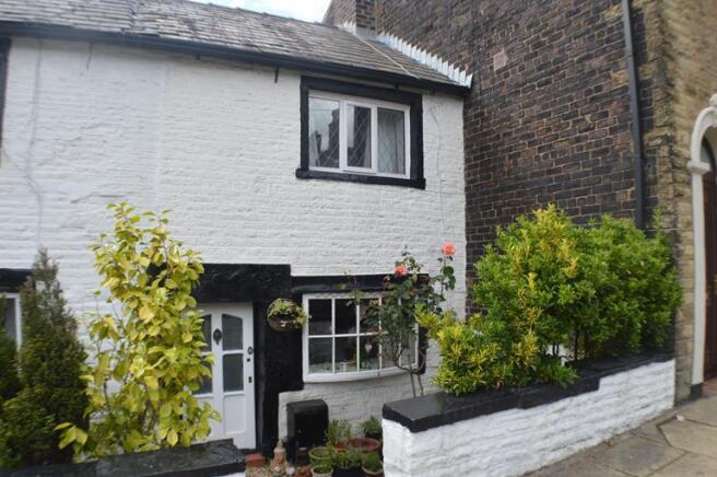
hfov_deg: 57.3
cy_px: 238
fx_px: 657
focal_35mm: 33
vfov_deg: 39.9
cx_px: 358
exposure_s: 1/160
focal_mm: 22
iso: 100
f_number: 6.3
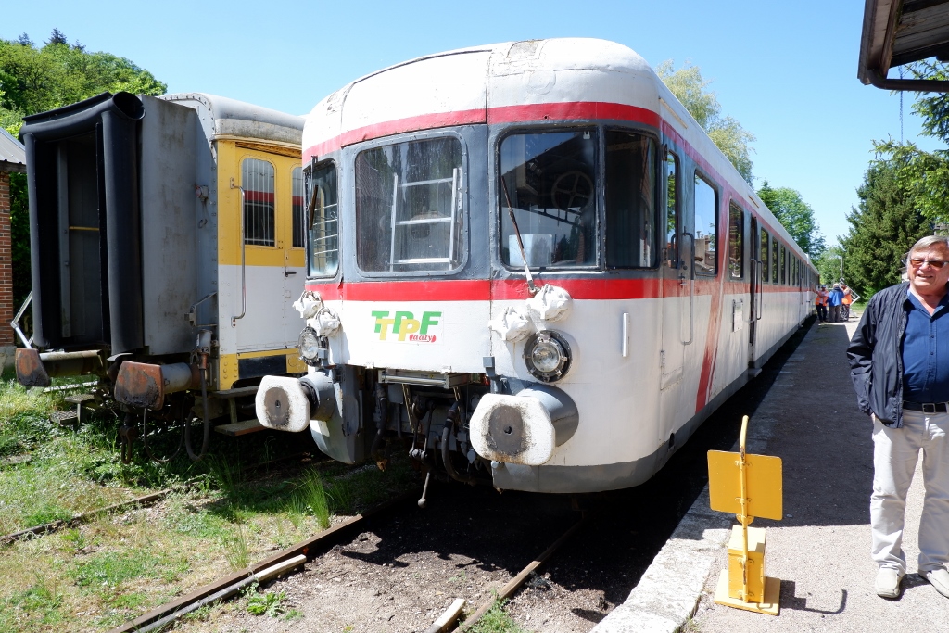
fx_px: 606
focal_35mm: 23
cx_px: 474
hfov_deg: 76.1
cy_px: 316
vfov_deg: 55.1
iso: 200
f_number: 8
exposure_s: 1/200
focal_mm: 15
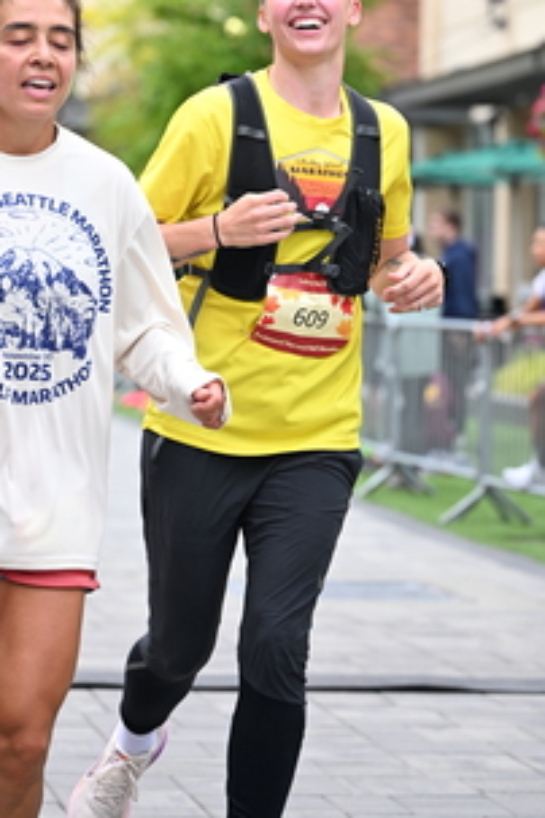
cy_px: 165
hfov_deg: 9.2
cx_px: 182
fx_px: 3383
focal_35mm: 149
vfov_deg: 13.7
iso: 640
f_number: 2.8
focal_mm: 82
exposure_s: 1/2000
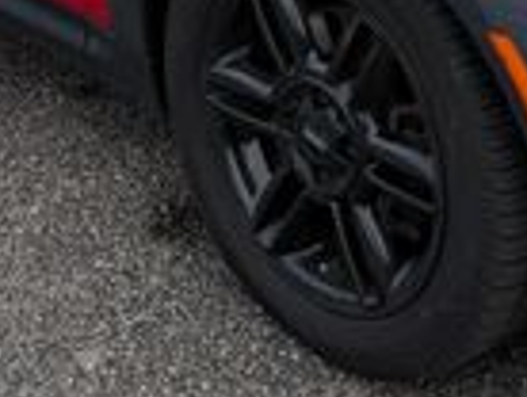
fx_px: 1693
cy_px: -263
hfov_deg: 17.6
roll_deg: +1.2
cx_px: 359
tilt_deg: -14.2
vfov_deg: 12.5
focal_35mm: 111
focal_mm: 6.76
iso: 80
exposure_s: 1/2169
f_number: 1.78
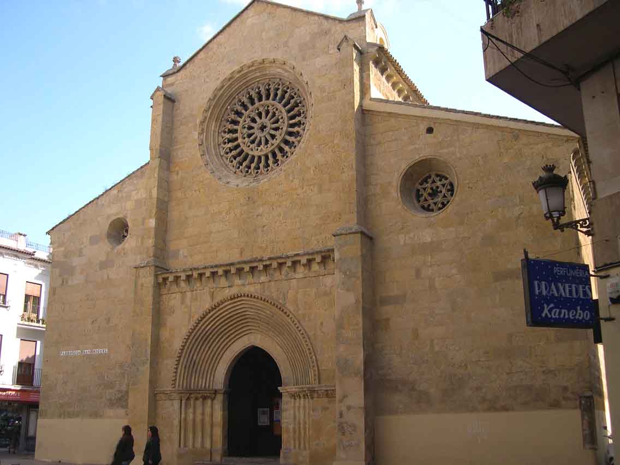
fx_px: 681
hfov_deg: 49.0
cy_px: 232
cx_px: 310
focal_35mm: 38
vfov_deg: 37.7
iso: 100
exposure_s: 1/471
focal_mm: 8
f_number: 2.8
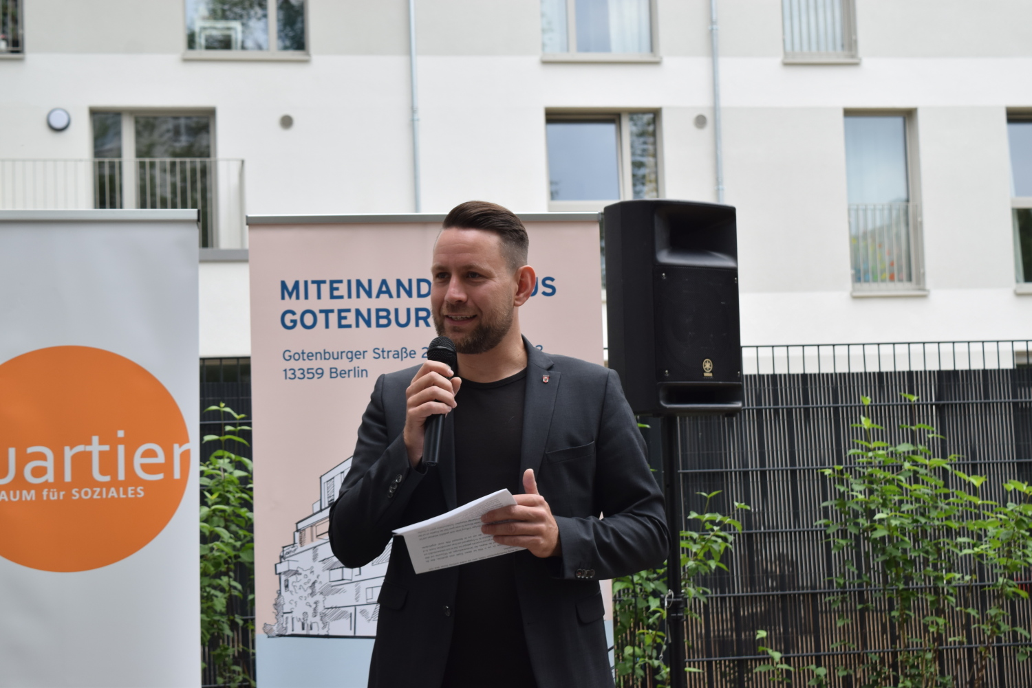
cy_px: 344
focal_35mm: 68
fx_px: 1935
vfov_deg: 20.2
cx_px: 516
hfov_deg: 29.9
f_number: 8
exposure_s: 1/250
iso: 280
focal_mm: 45
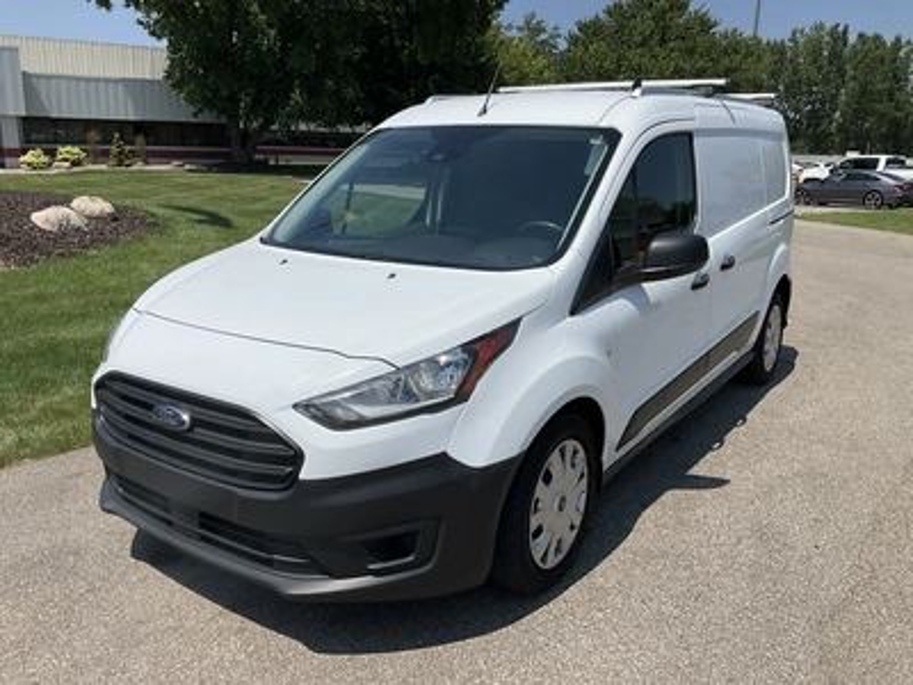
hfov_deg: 61.7
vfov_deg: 48.2
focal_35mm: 29
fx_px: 765
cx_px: 456
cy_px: 342
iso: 25
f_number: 1.8
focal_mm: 3
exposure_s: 1/4405
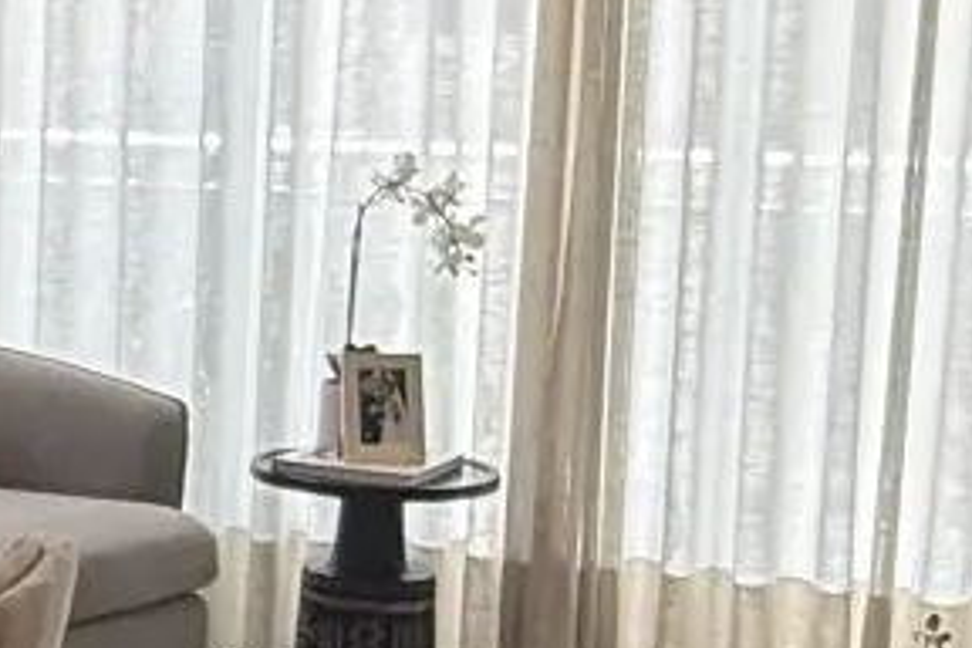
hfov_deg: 19.4
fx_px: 2619
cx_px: -304
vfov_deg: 14.1
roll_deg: -0.7
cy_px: 344
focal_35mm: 97
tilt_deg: -6.6
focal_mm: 2.22
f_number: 2.2
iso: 50
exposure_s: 1/169
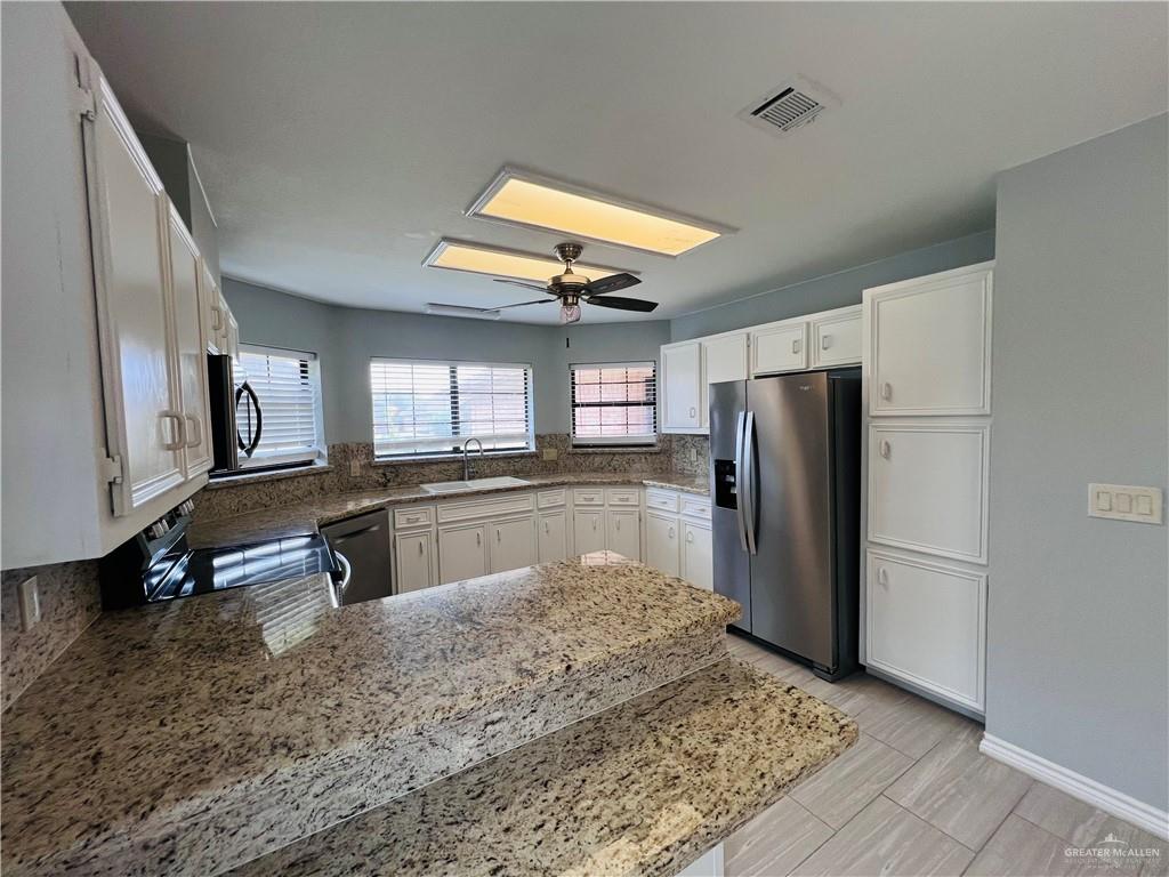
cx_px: 584
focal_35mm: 13
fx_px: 439
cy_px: 438
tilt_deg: -3.4
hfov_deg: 106.2
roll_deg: +0.8
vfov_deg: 89.9
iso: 80
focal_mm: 1.57
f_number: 1.8
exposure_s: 1/120
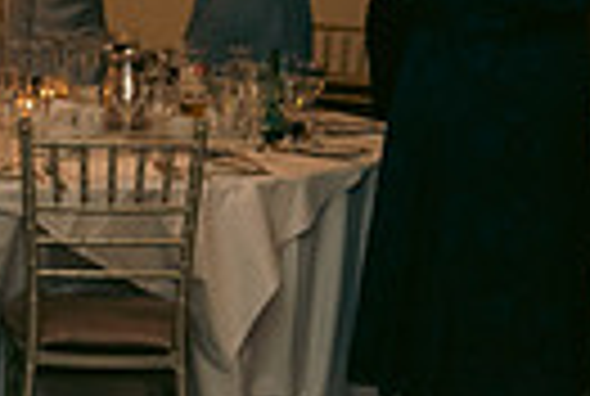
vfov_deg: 8.2
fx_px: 2760
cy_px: 164
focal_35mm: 168
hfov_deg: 11.4
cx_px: -459
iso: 2500
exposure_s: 1/160
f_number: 3.5
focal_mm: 38
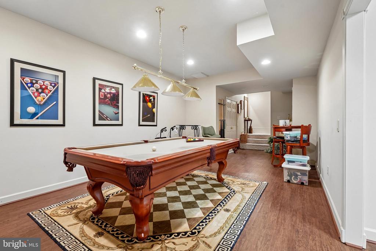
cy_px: 126
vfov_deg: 76.6
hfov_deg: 99.6
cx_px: 188
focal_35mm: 15
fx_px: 159
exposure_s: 1/2
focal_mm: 15.2
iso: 320
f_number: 8
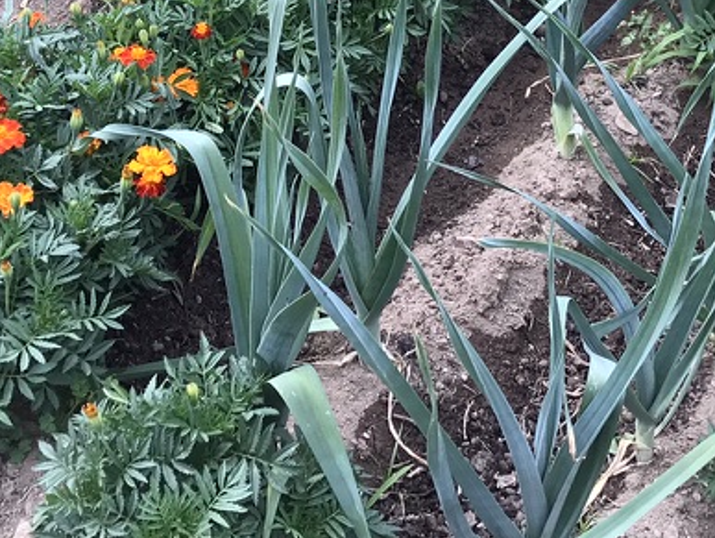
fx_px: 1530
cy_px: -79
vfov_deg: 19.0
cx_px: 340
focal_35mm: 74
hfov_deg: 26.3
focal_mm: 3.99
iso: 20
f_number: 1.8
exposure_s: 1/499
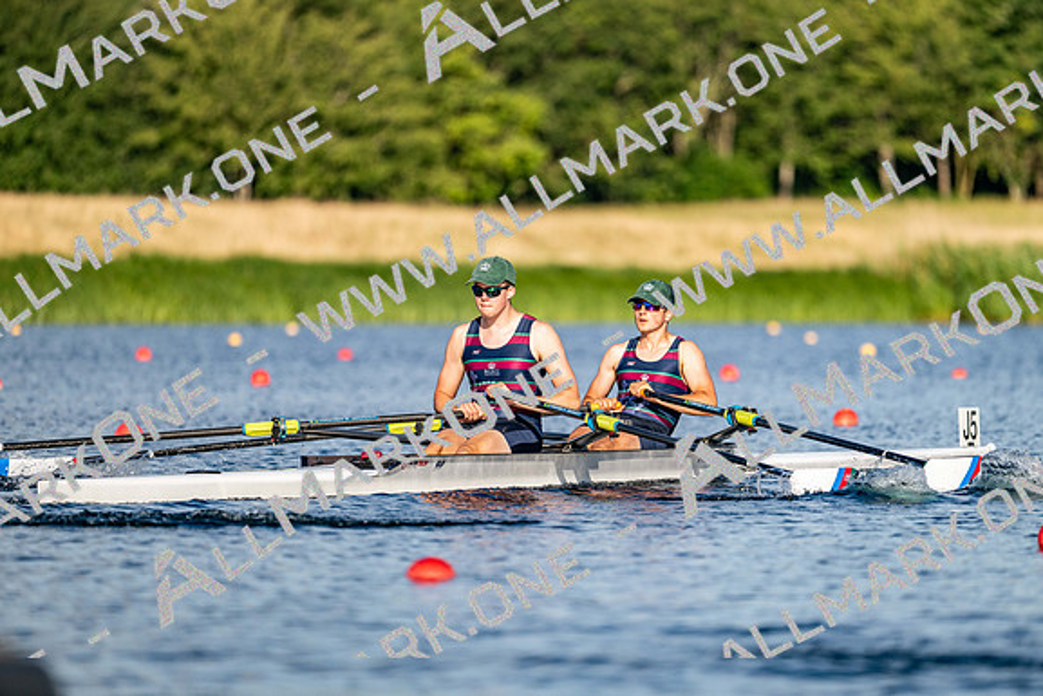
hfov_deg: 5.1
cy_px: 348
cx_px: 521
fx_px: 11649
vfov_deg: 3.4
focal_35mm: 402
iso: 250
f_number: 4.5
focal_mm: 400
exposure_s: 1/2500
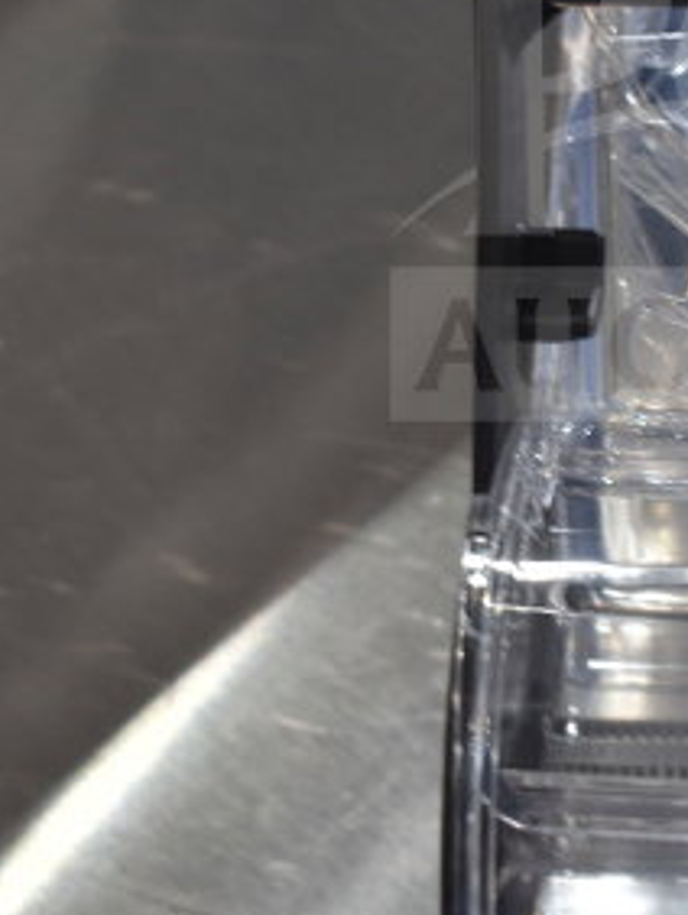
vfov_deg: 14.4
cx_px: 753
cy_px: 164
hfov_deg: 10.8
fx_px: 3587
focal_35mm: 136
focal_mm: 29
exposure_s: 1/60
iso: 200
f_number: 4.2
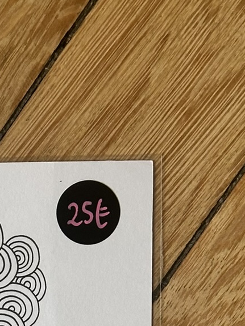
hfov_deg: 8.5
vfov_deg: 11.1
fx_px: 1614
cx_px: -115
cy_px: 495
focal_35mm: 171
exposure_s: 1/121
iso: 80
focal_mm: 6.86
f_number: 1.78
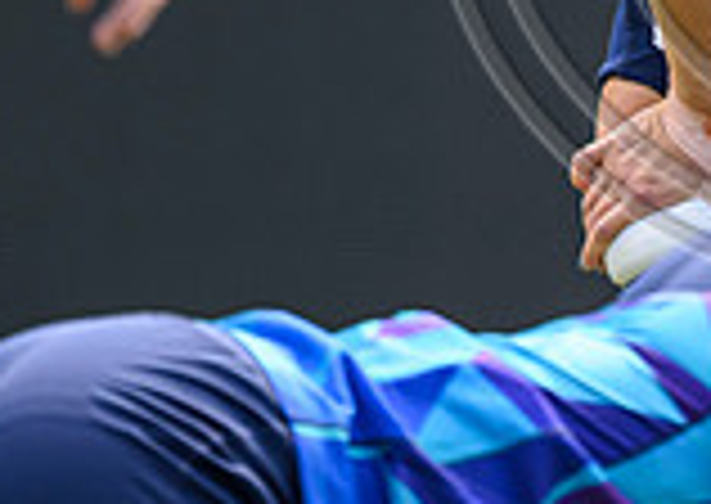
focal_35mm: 2150
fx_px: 43304
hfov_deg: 0.9
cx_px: 975
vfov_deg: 0.7
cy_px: -173
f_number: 4
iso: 500
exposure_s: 1/800
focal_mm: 560
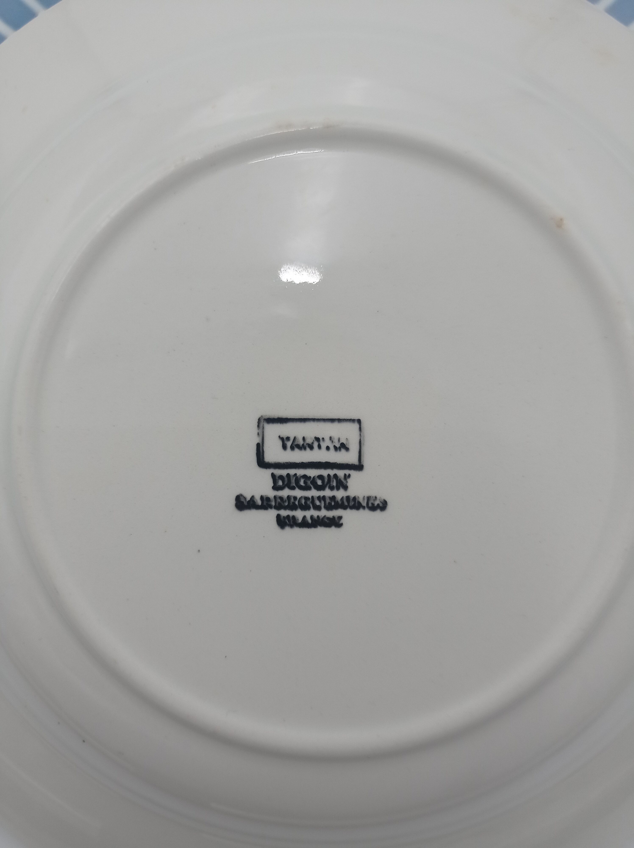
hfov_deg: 49.7
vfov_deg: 63.5
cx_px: 317
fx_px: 685
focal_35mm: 28
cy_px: 424
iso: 108
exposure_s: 1/100
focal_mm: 4.7
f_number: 1.79
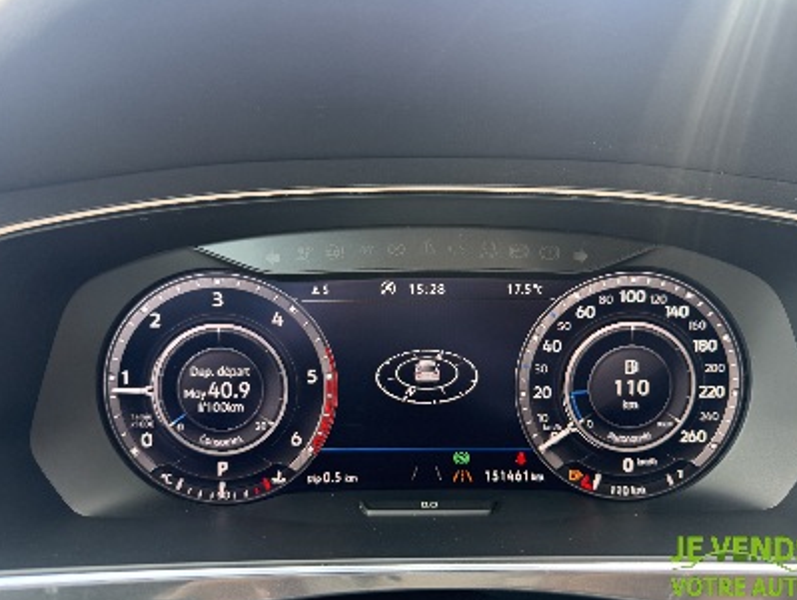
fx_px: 576
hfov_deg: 69.3
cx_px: 409
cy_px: 300
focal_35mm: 25
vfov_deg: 55.0
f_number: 1.78
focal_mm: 6.76
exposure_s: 1/84
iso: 160
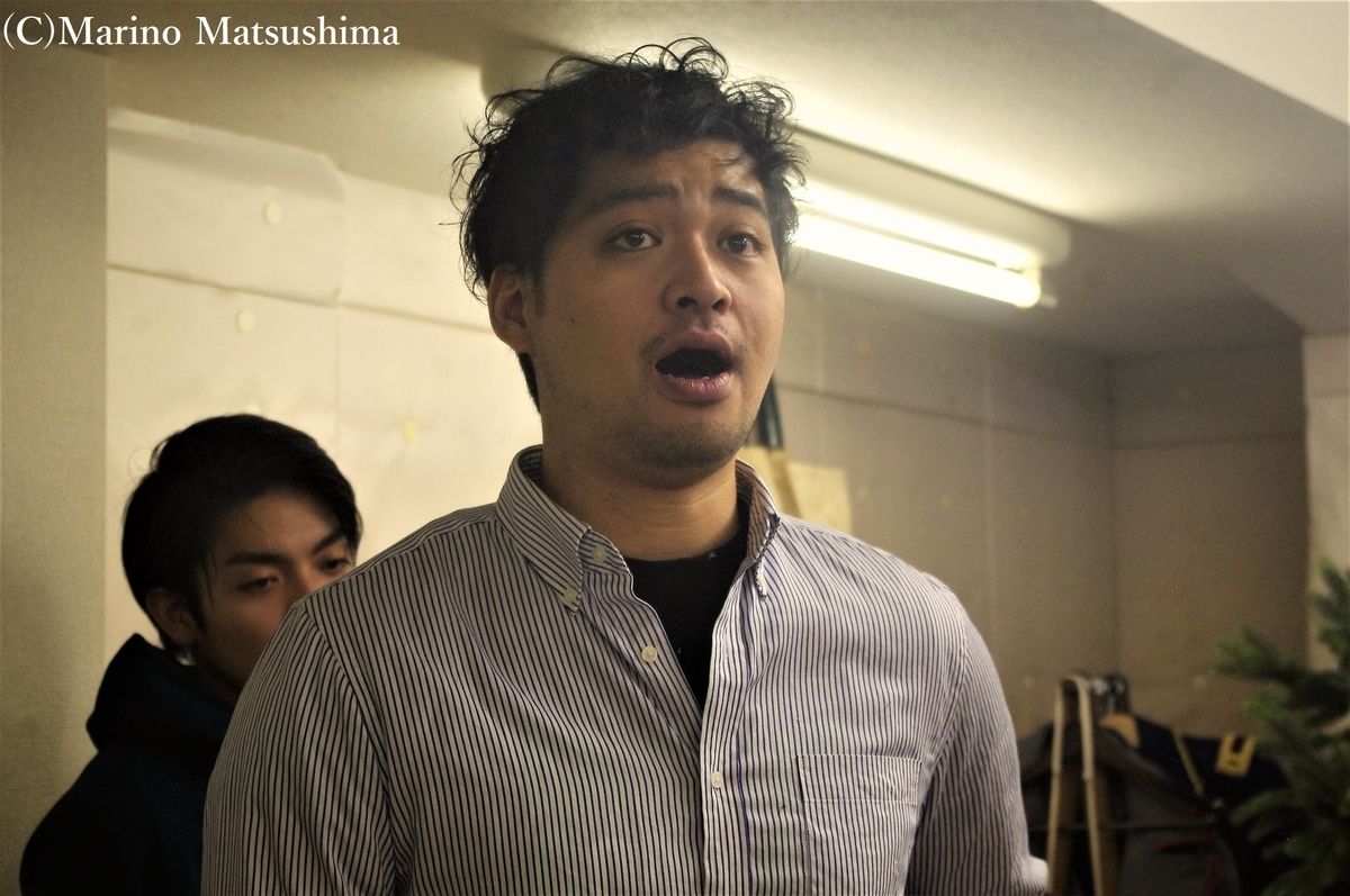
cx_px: 675
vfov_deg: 18.1
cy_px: 448
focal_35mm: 75
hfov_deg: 27.0
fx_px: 2809
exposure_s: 1/90
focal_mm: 50
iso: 800
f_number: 5.6
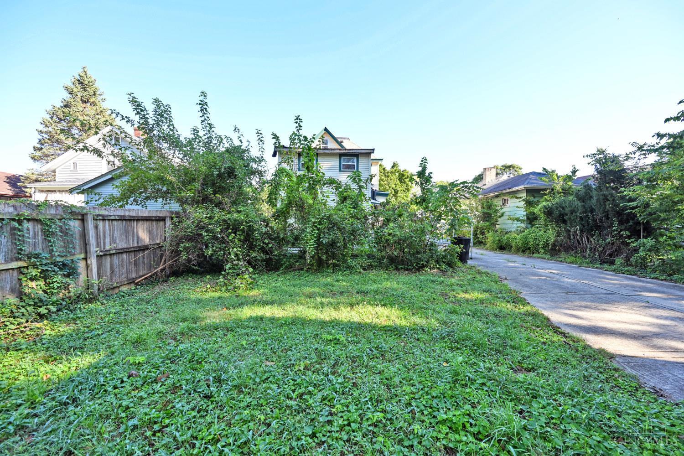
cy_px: 228
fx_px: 266
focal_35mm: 14
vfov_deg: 81.2
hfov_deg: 104.3
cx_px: 342
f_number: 5.6
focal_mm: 14
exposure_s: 1/125
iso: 160
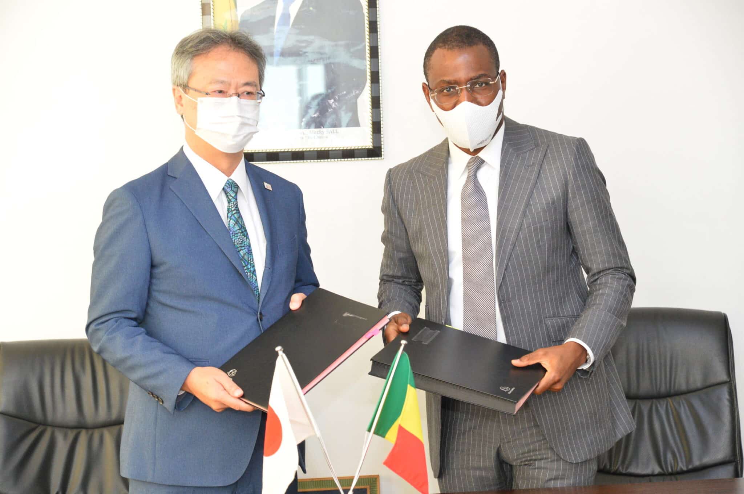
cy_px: 247
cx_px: 372
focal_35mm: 86
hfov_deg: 23.7
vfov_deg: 15.9
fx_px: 1775
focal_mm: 86
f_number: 5.6
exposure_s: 1/100
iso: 4000
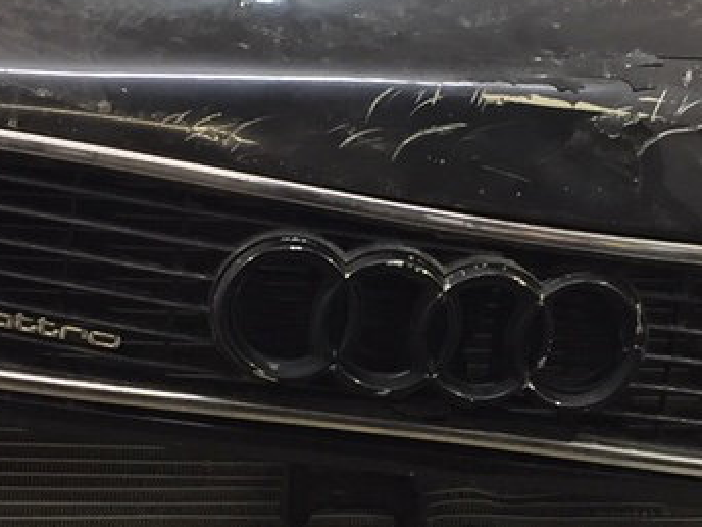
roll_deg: -3.0
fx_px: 2190
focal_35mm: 108
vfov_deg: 13.6
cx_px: 394
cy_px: 443
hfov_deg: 18.2
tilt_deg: -10.1
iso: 100
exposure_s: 1/33
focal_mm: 4.15
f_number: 2.2
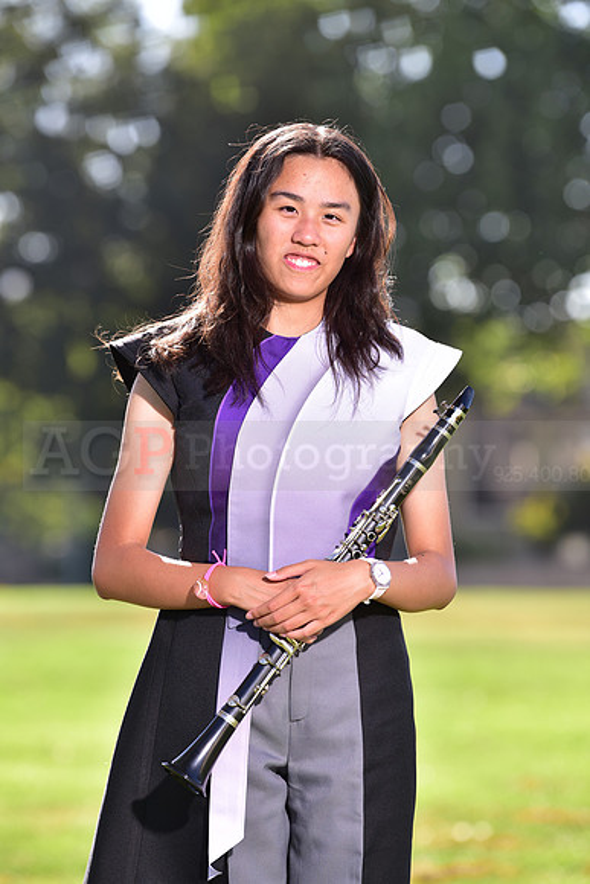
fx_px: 4913
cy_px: 442
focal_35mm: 200
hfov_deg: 6.9
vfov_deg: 10.3
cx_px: 295
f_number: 4.5
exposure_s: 1/250
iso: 100
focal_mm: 200
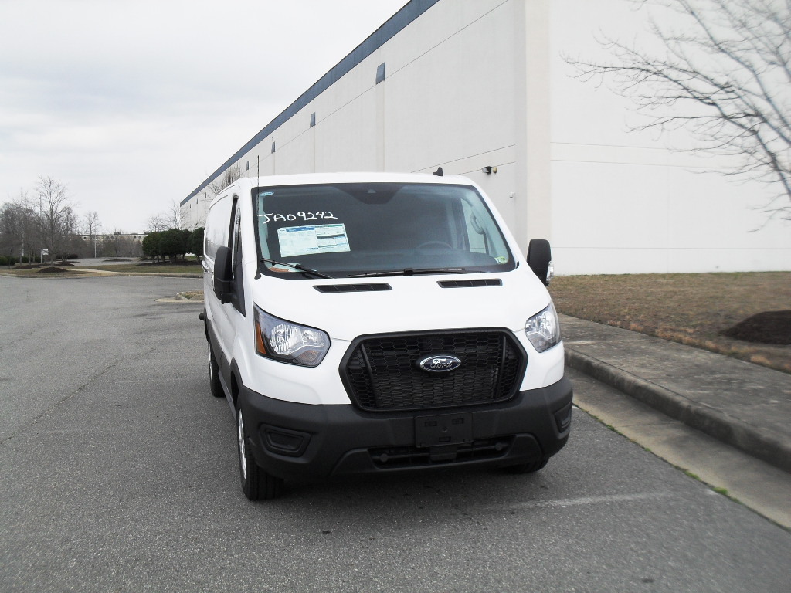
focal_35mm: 35
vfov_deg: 40.7
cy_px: 296
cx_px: 396
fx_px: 800
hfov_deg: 52.6
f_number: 8.4
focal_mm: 6.3
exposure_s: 1/125
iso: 100
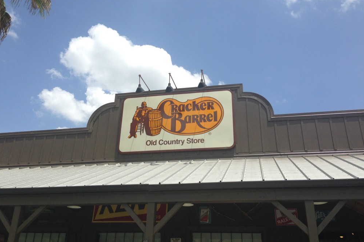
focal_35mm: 35
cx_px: 183
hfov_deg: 54.4
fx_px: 354
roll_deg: -0.5
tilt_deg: +23.6
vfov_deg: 37.8
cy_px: 106
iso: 50
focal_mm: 4.12
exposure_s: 1/1938
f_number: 2.4
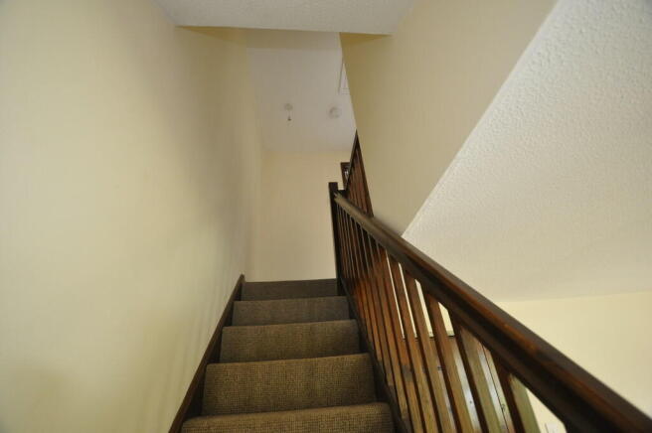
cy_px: 216
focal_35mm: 15
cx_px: 326
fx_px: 271
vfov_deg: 77.2
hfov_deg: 100.4
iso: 800
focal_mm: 10
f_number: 3.5
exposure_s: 1/80
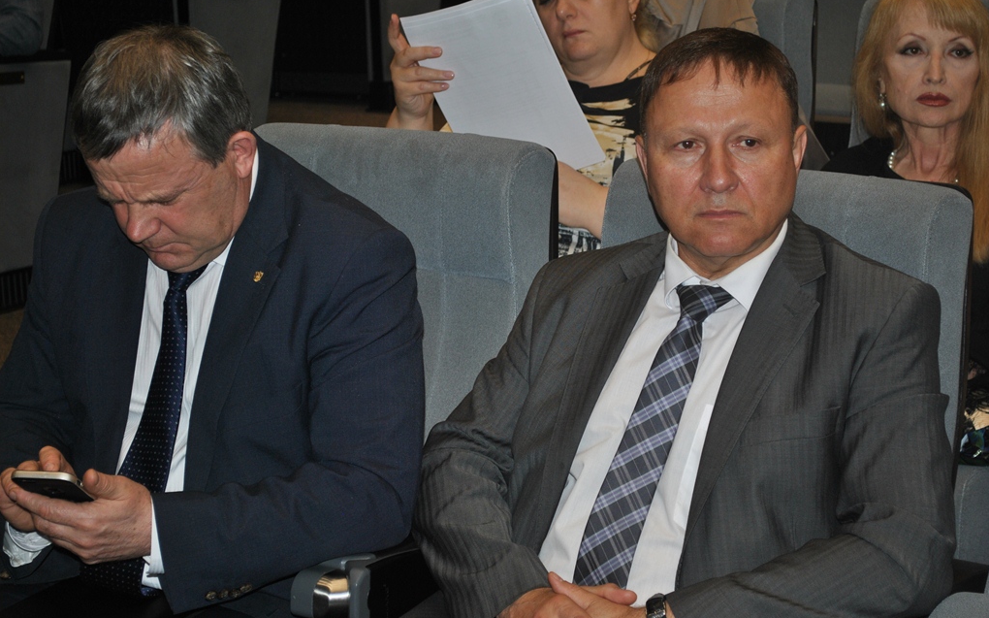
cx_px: 495
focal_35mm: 85
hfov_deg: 24.5
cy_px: 304
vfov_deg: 15.4
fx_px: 2277
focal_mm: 55
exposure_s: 1/60
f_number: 5.6
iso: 200
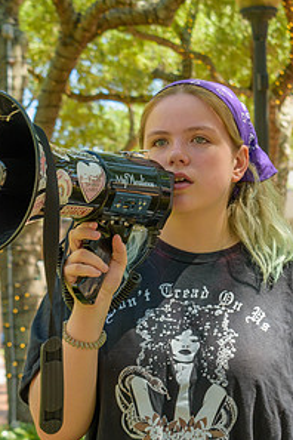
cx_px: 142
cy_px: 305
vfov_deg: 16.3
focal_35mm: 125
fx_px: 1526
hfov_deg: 11.0
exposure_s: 1/200
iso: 400
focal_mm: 55
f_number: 7.1
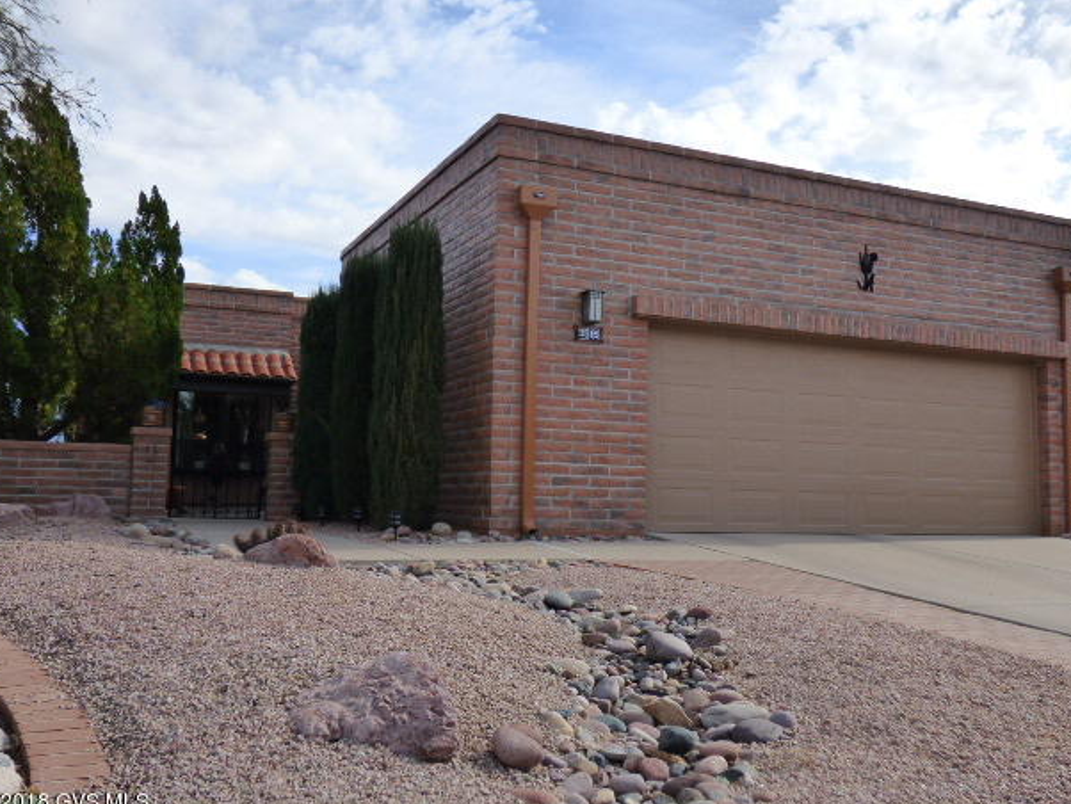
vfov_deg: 41.8
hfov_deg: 53.9
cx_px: 543
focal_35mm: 34
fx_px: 1052
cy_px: 411
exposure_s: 1/1600
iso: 200
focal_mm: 5.53
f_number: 3.3
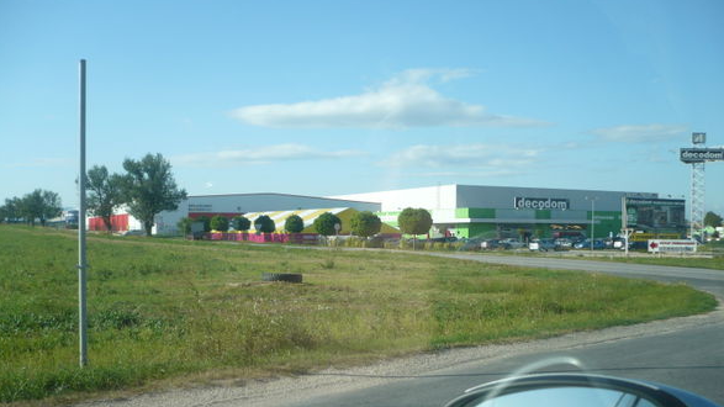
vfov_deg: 30.2
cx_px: 365
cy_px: 271
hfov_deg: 51.6
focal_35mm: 39
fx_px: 749
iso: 100
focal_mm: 5.8
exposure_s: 1/1000
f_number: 2.8
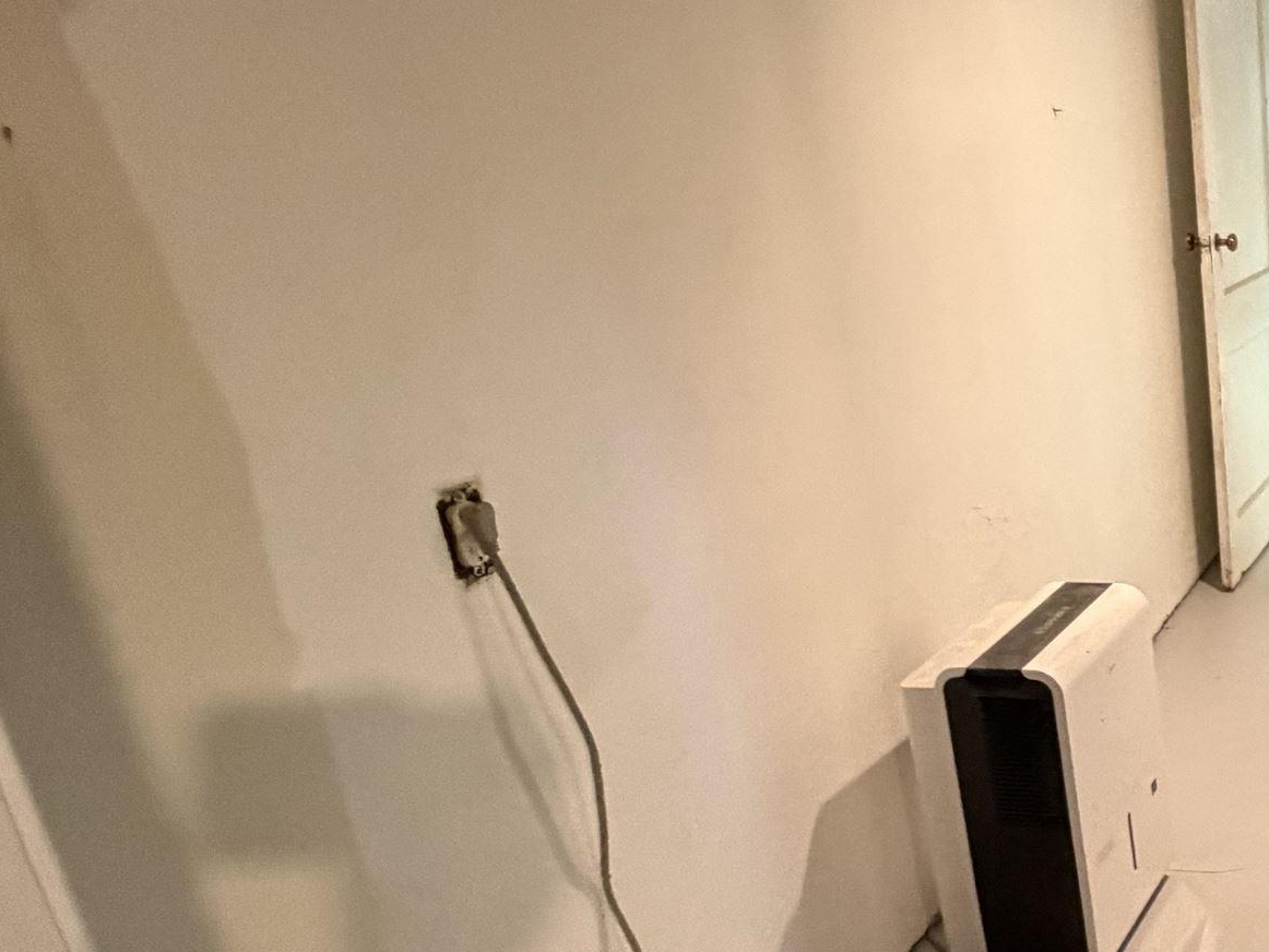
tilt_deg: -20.4
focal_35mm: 37
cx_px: 1518
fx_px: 1357
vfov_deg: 38.5
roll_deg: -0.5
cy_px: 575
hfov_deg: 37.8
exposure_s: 1/60
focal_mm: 2.22
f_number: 2.2
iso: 800
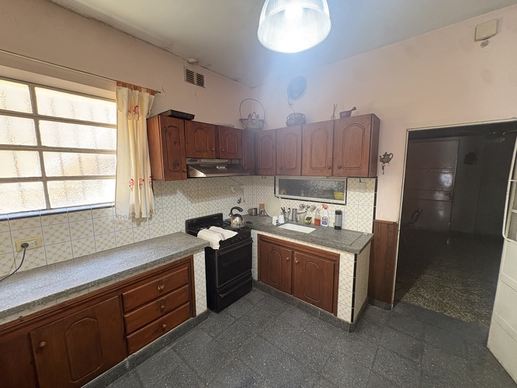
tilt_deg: -6.8
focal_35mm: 14
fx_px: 209
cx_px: 258
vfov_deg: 85.7
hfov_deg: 102.0
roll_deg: +1.0
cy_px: 194
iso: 320
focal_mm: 2.22
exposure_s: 1/50
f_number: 2.2
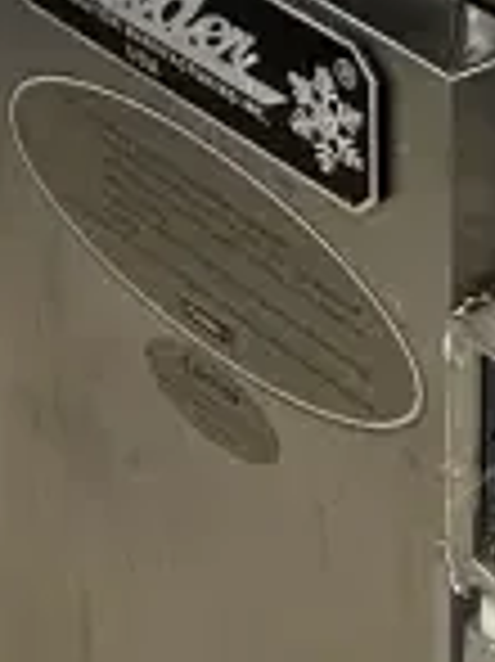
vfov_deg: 13.7
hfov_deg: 9.7
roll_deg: -8.0
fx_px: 2750
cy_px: 421
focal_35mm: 144
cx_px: 936
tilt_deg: -36.1
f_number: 1.8
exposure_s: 1/60
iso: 320
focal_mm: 4.25
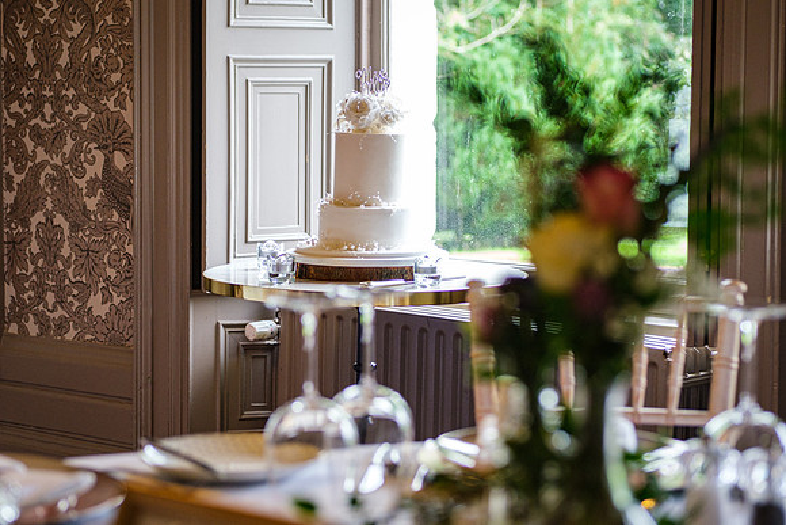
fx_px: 1947
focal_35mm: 89
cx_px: 370
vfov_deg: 15.3
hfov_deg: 22.8
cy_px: 236
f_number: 2.5
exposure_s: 1/160
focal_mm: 50
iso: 1000
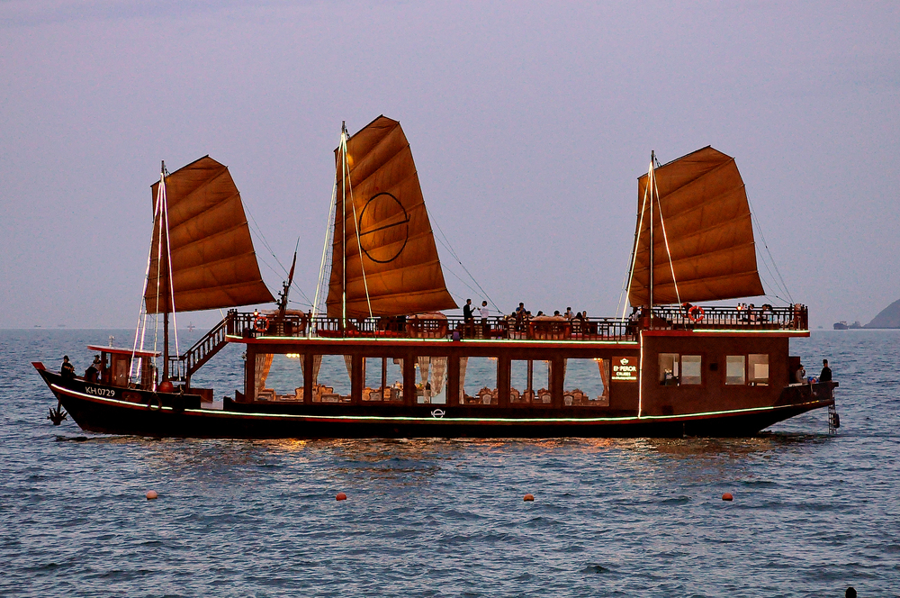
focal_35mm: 165
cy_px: 299
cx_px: 450
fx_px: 4120
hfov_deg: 12.5
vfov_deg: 8.3
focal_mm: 110
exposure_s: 1/160
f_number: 4.2
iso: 2000
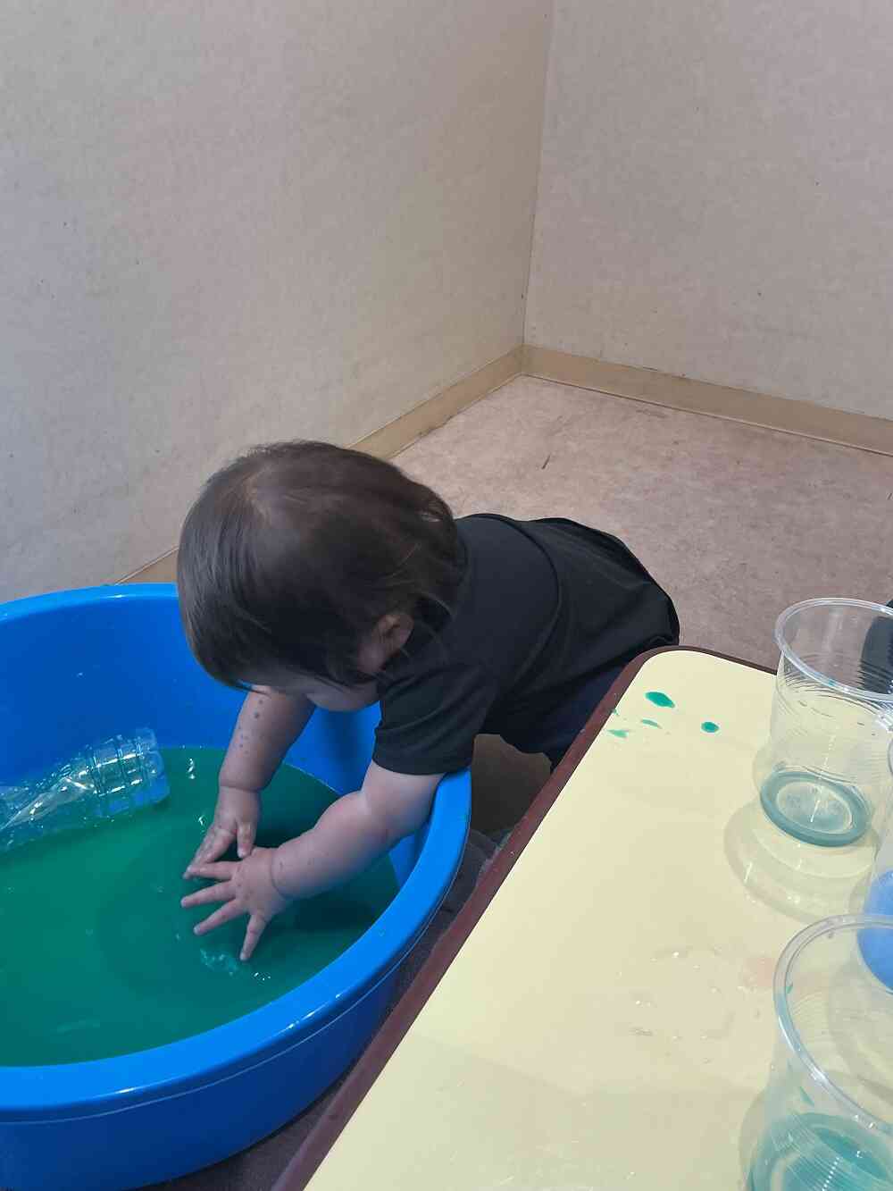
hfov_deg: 48.2
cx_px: 446
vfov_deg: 61.7
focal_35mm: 29
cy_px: 596
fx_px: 997
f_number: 1.8
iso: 64
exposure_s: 1/120
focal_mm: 3
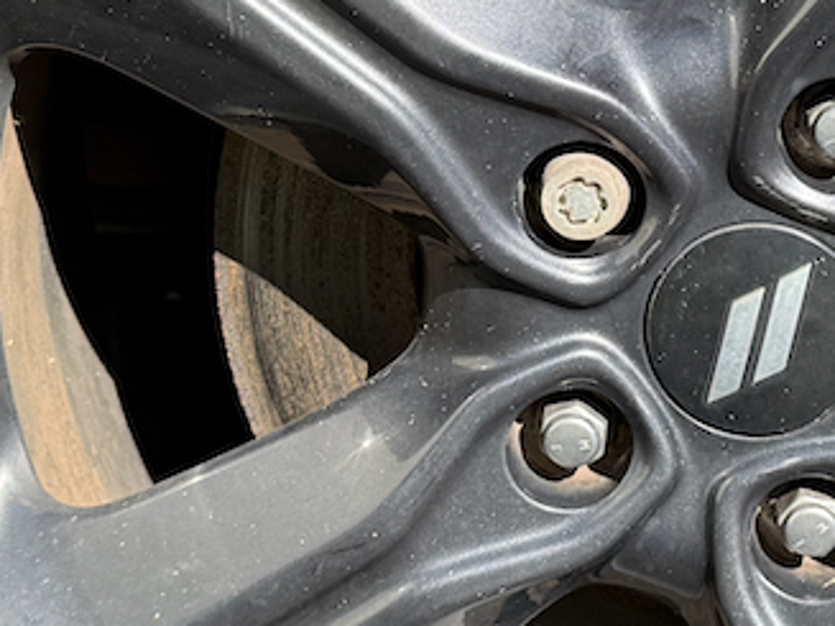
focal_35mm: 94
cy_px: 166
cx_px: 741
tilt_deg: -16.9
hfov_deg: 20.5
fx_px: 2267
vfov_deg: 15.7
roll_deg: -3.0
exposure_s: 1/1437
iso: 100
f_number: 1.78
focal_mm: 6.76
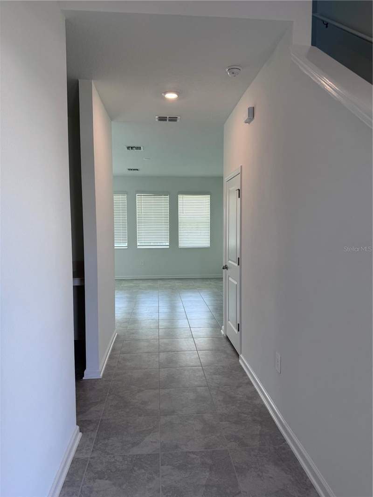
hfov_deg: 56.8
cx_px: 186
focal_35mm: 24
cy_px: 248
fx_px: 345
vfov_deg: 71.6
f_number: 1.78
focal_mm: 6.76
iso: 64
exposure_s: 1/135
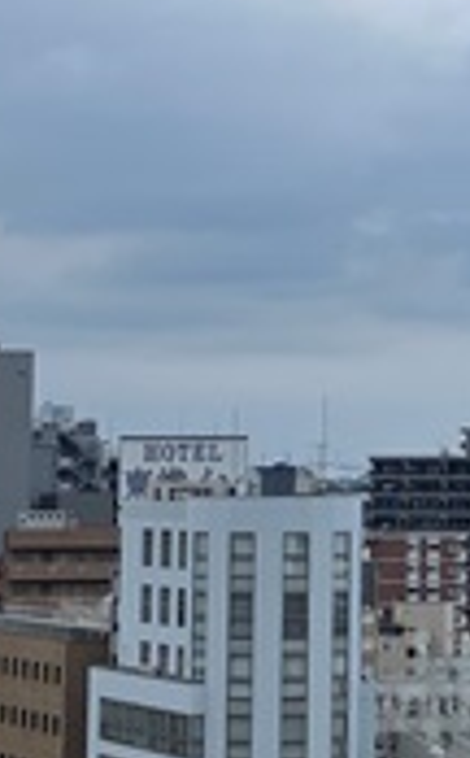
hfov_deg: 10.0
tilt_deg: +8.1
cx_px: 474
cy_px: 126
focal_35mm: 130
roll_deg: +0.6
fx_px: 2678
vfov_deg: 16.0
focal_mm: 3.99
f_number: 1.8
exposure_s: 1/1473
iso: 32
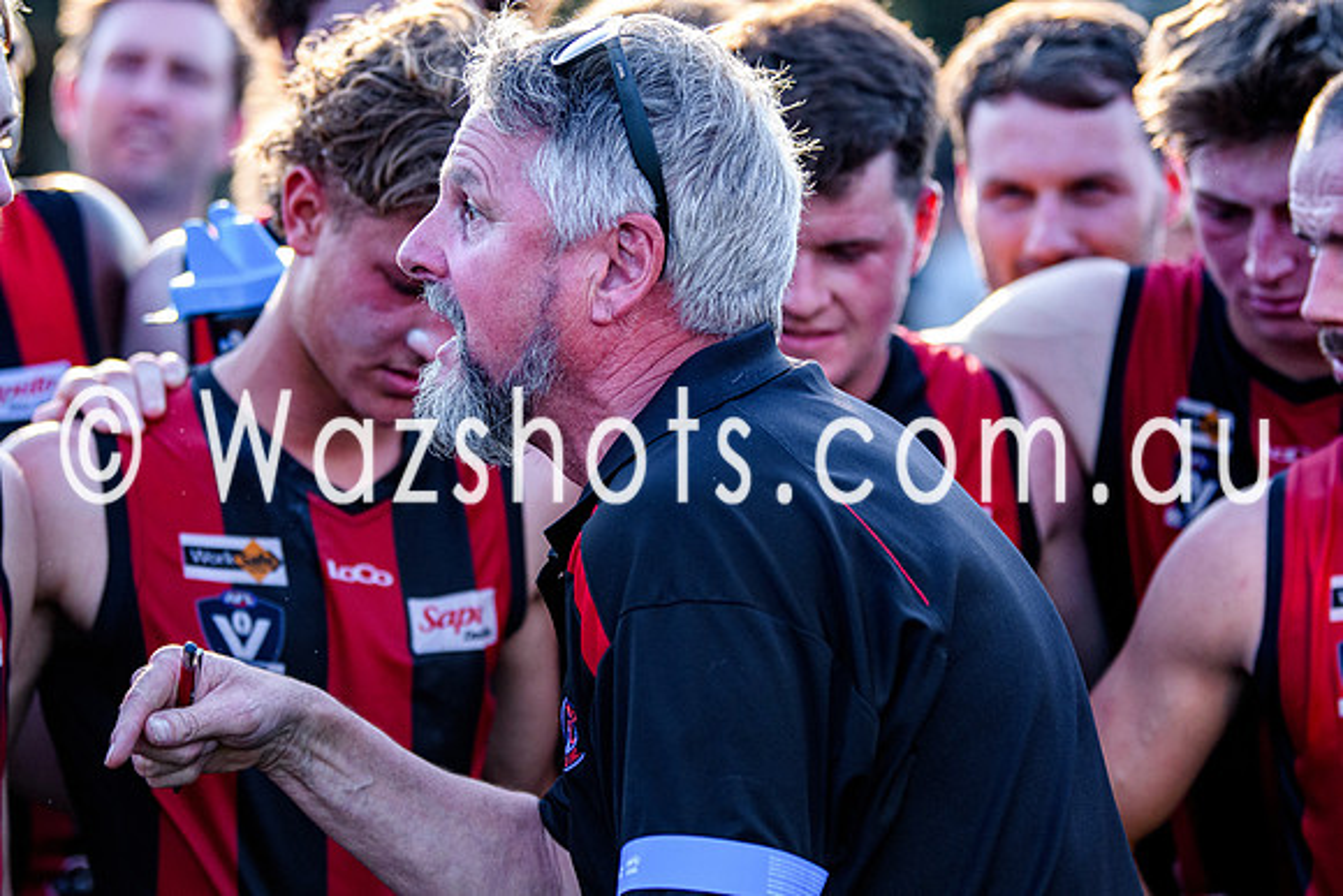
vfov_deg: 8.6
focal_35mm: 160
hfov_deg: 12.8
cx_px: 704
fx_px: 5986
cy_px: 470
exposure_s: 1/2500
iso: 1400
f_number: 2.8
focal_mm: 102
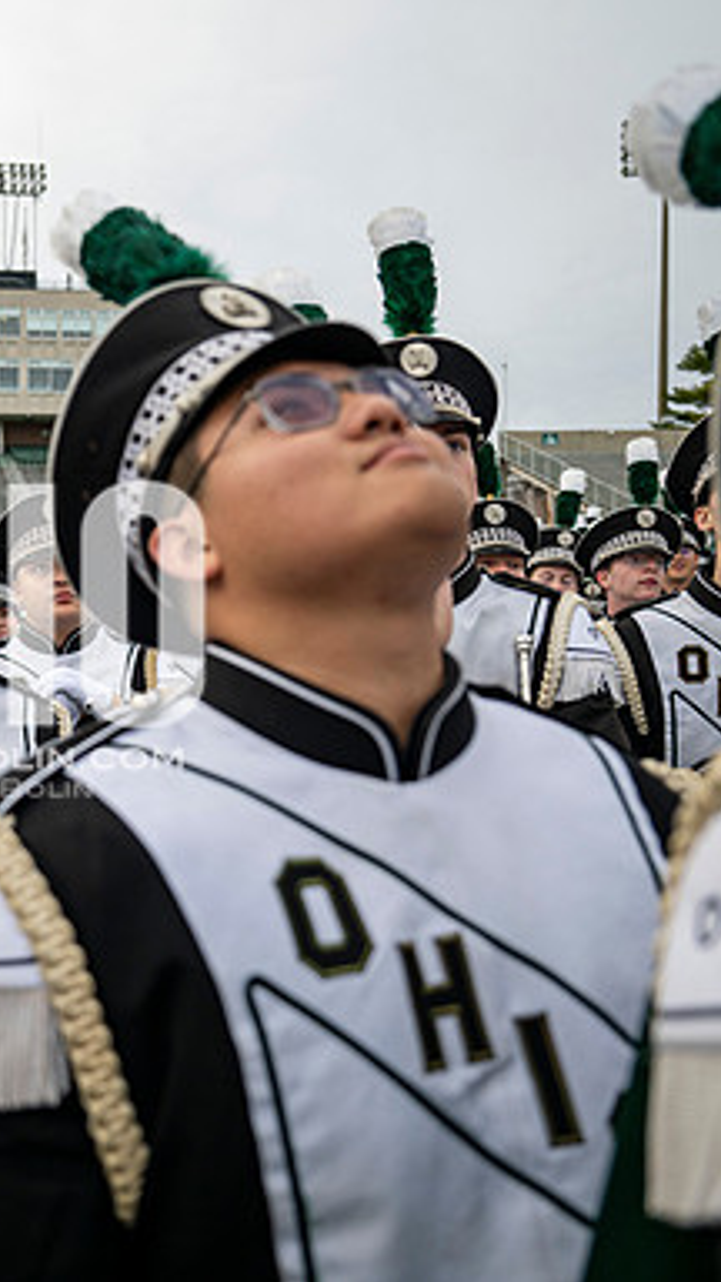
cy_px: 639
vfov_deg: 52.8
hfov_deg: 28.7
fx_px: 1292
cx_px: -47
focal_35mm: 38
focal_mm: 24
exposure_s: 1/500
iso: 200
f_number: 2.8
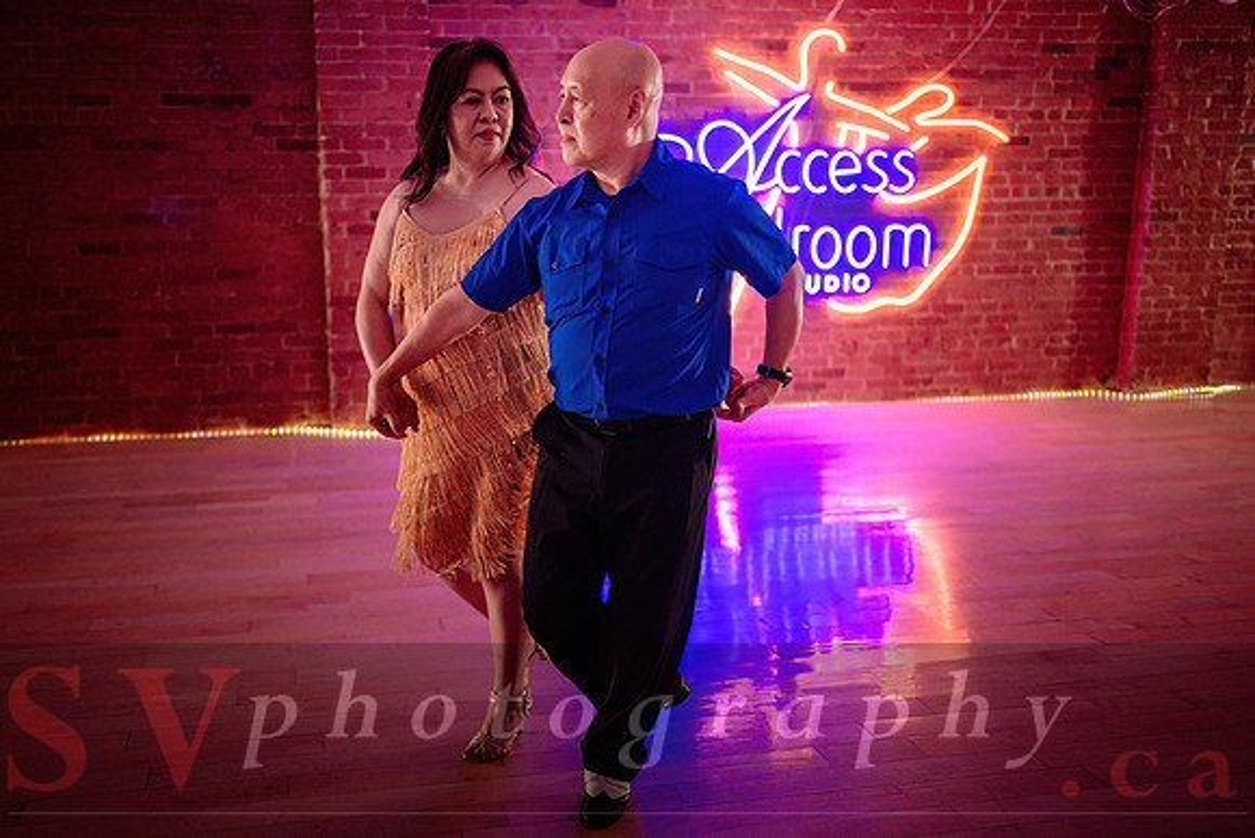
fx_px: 1176
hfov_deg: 55.8
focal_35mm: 34
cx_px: 506
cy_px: 444
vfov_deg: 39.2
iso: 2500
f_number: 1.4
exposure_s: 1/250
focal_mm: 28
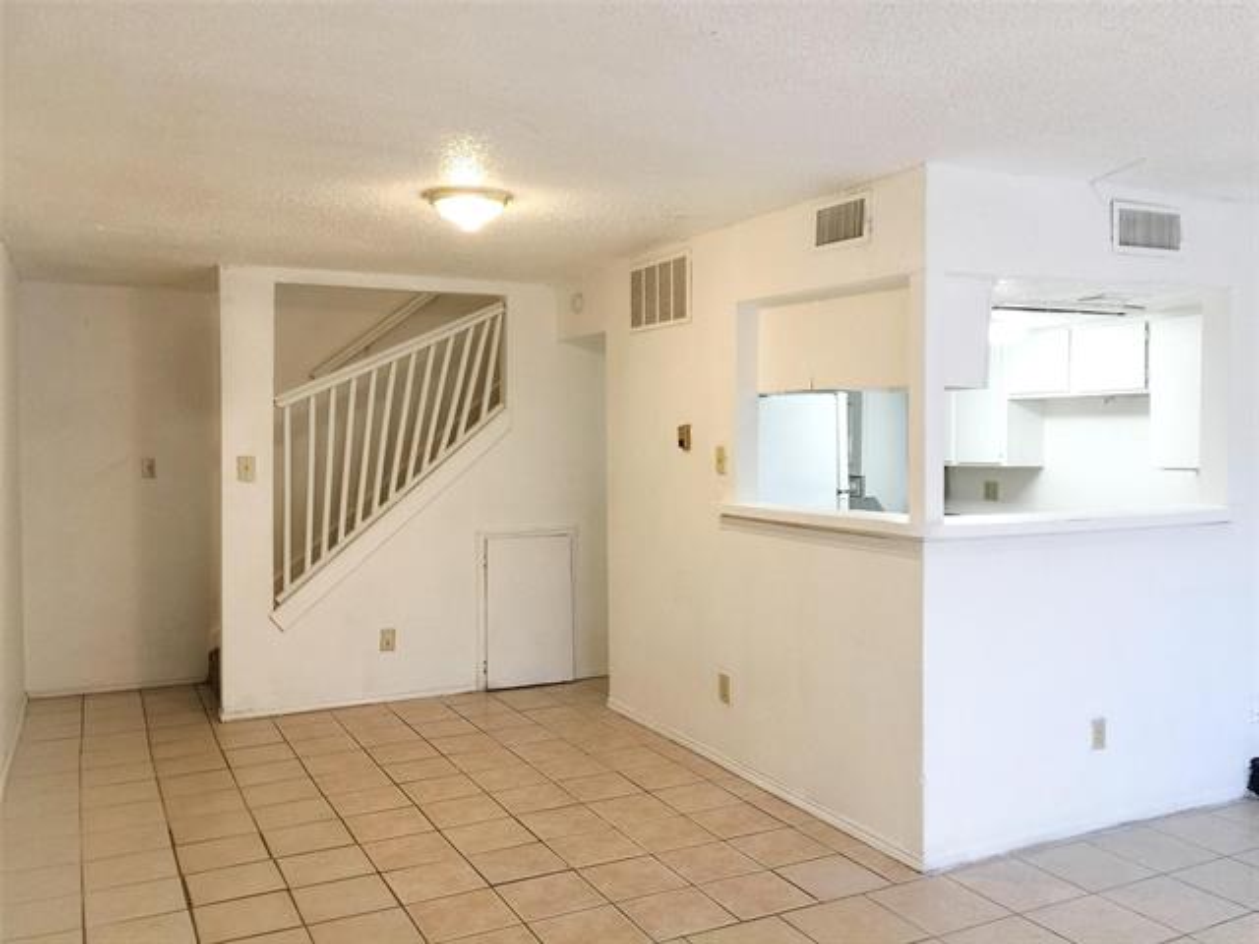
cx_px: 630
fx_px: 1055
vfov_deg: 48.2
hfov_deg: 61.7
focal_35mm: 29
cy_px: 472
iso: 50
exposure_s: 1/30
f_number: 2.2
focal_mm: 4.15
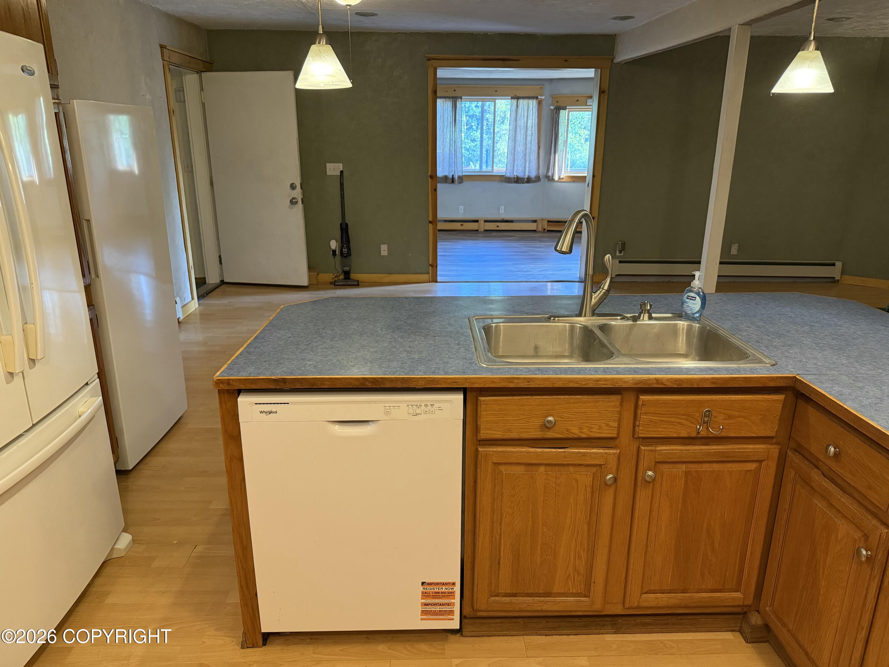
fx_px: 616
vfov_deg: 56.8
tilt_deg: -17.3
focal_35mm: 24
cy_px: 334
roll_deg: -0.3
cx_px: 444
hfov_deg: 71.6
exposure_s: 1/60
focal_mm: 6.76
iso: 400
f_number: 1.78
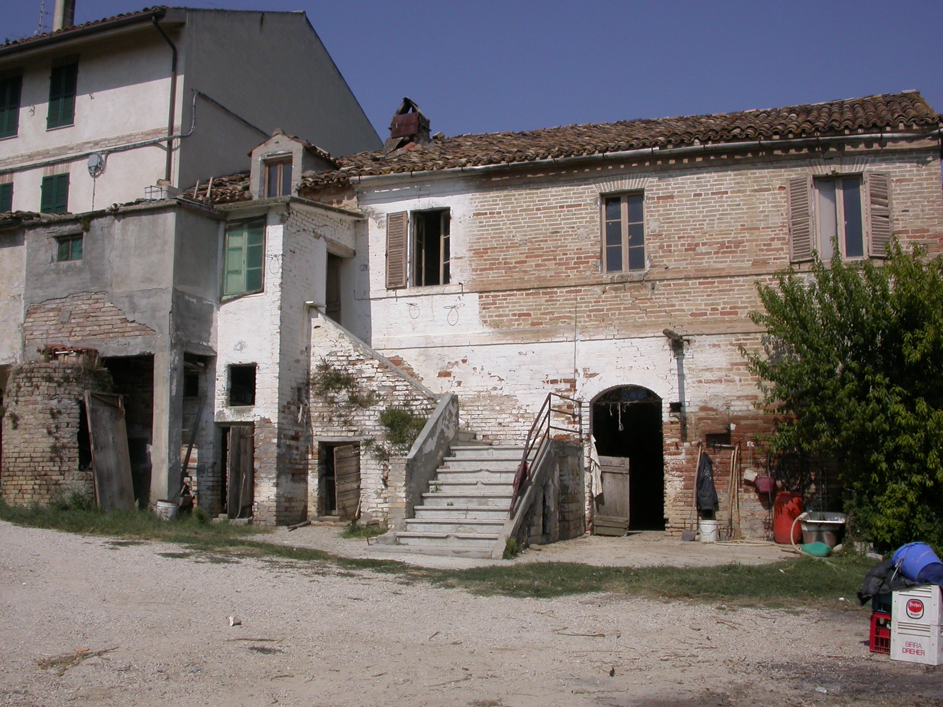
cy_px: 354
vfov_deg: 37.7
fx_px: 1035
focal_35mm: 38
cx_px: 472
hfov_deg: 49.0
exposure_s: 1/762
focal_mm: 7.85
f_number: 7.5
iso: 100
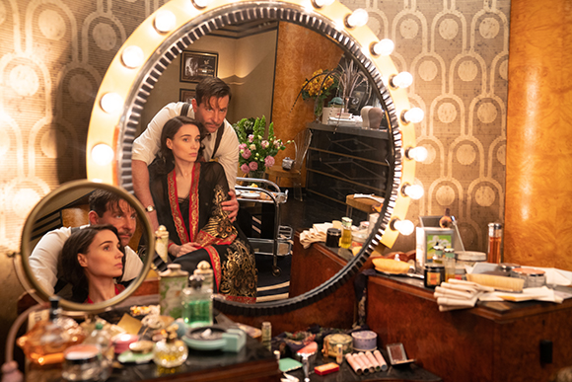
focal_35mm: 30
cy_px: 191
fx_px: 477
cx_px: 286
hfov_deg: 61.9
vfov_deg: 43.6
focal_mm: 30
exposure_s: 1/60
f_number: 3.2
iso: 1250
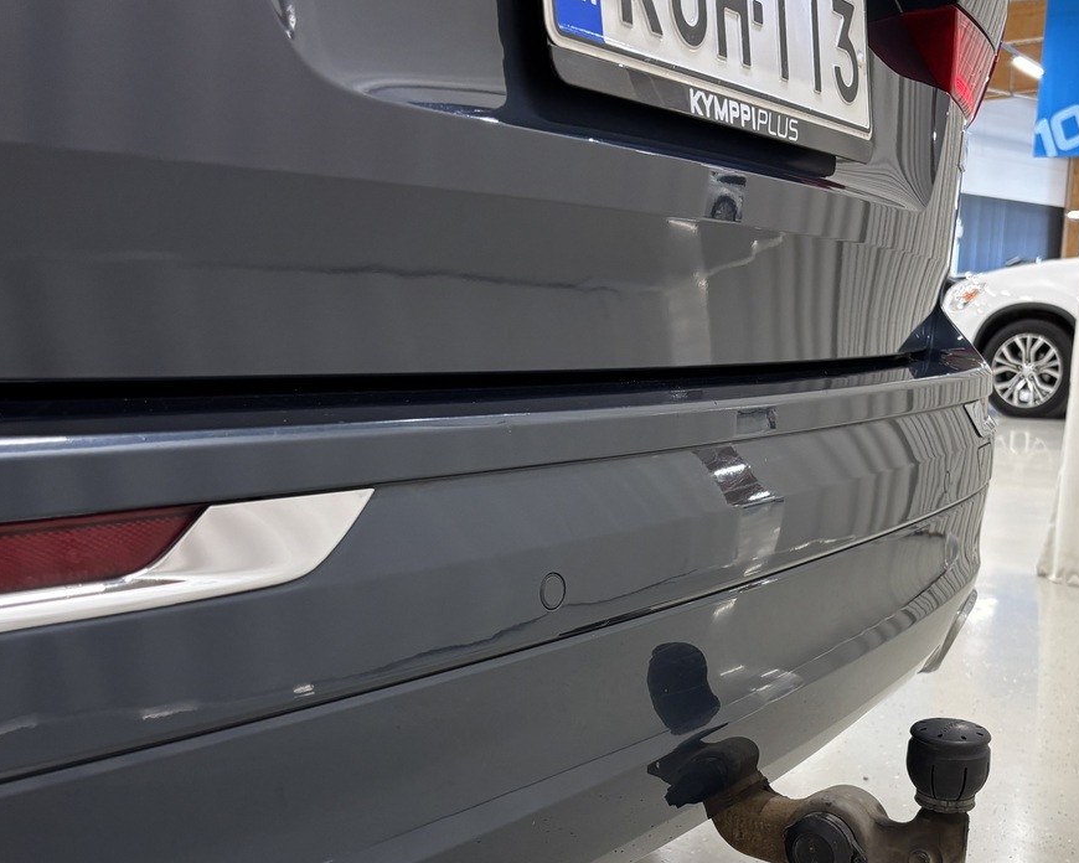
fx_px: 1341
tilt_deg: -14.7
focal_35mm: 42
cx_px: 670
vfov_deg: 34.9
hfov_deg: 43.5
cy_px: 650
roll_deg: -2.0
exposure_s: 1/50
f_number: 1.6
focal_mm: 5.96
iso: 125
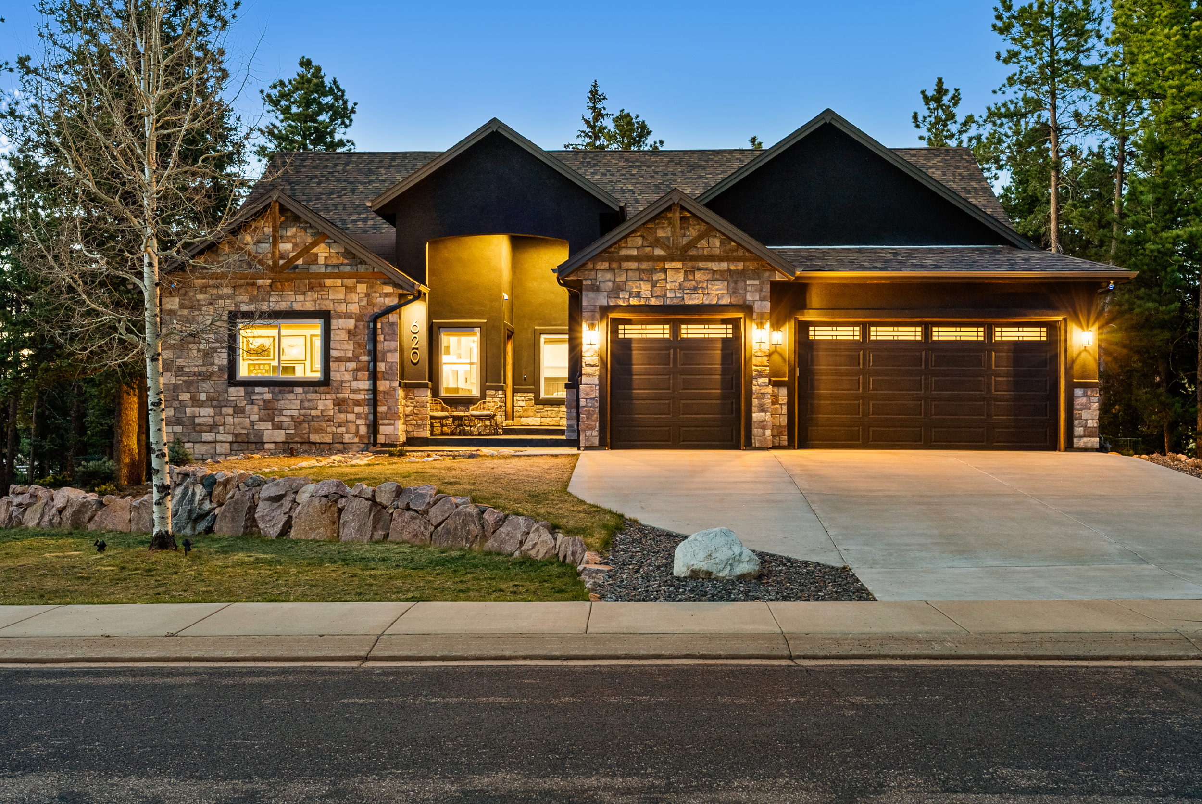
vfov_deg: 37.9
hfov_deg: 54.4
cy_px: 402
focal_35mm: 35
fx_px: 1169
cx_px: 601
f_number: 8
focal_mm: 35
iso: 200
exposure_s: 6
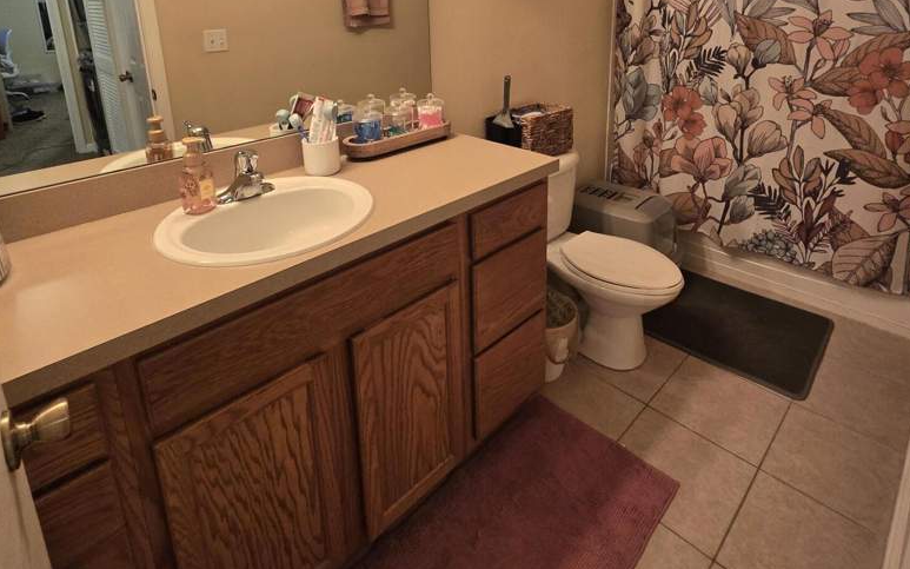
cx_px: 465
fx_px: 471
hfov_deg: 88.0
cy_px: 126
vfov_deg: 58.2
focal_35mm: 19
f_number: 2.2
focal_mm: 2.2
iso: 250
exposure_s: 1/60
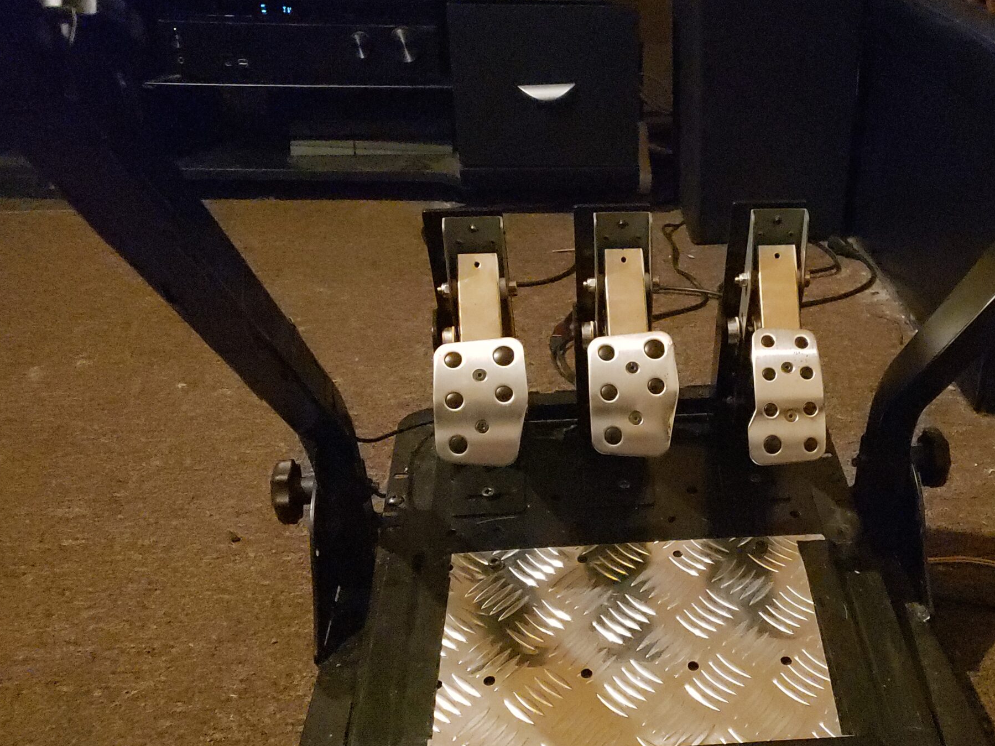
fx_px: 1063
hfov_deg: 49.1
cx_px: 682
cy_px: 449
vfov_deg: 38.5
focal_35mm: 37
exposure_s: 1/24
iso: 1511
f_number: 1.5
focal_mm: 4.3
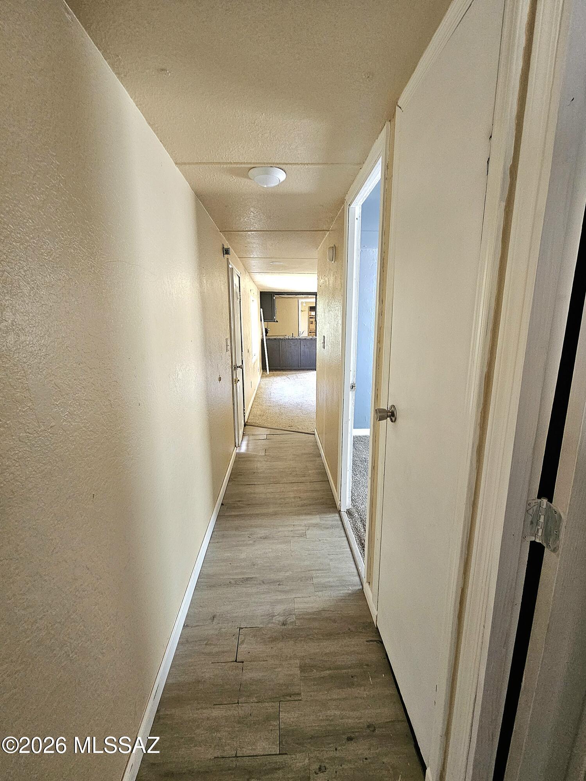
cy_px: 390
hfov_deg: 89.9
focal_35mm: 13
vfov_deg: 106.2
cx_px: 293
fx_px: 294
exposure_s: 1/40
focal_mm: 2.2
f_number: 2.2
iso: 320
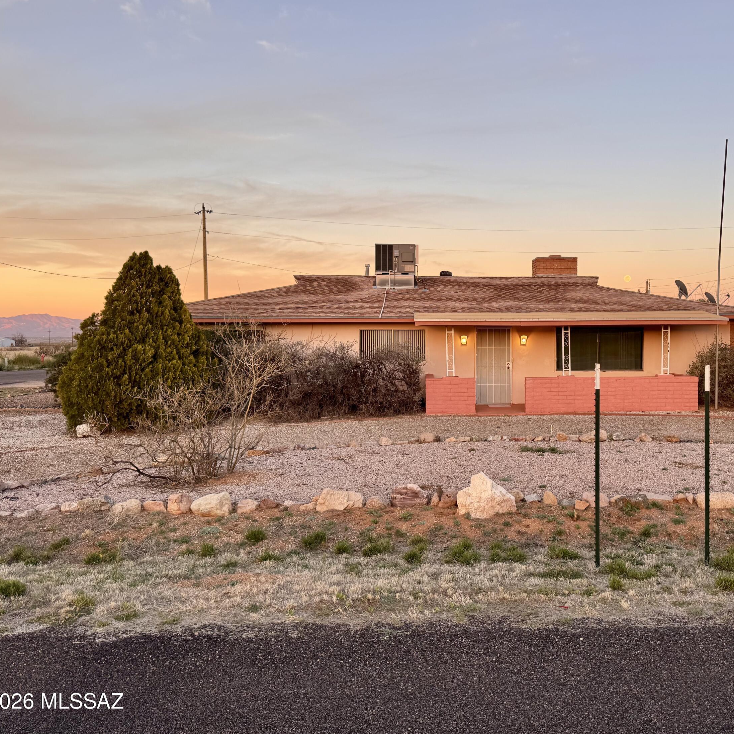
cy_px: 359
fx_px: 696
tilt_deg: -2.2
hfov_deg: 54.8
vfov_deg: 55.6
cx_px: 472
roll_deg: -0.1
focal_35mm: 29
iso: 80
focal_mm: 6.76
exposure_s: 1/285
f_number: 1.78
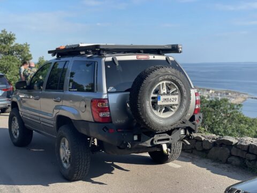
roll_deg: +0.3
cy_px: 96
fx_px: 386
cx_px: 128
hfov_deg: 36.8
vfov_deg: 28.0
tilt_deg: -4.6
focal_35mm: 52
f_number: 2
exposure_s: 1/1115
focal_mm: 6
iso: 25
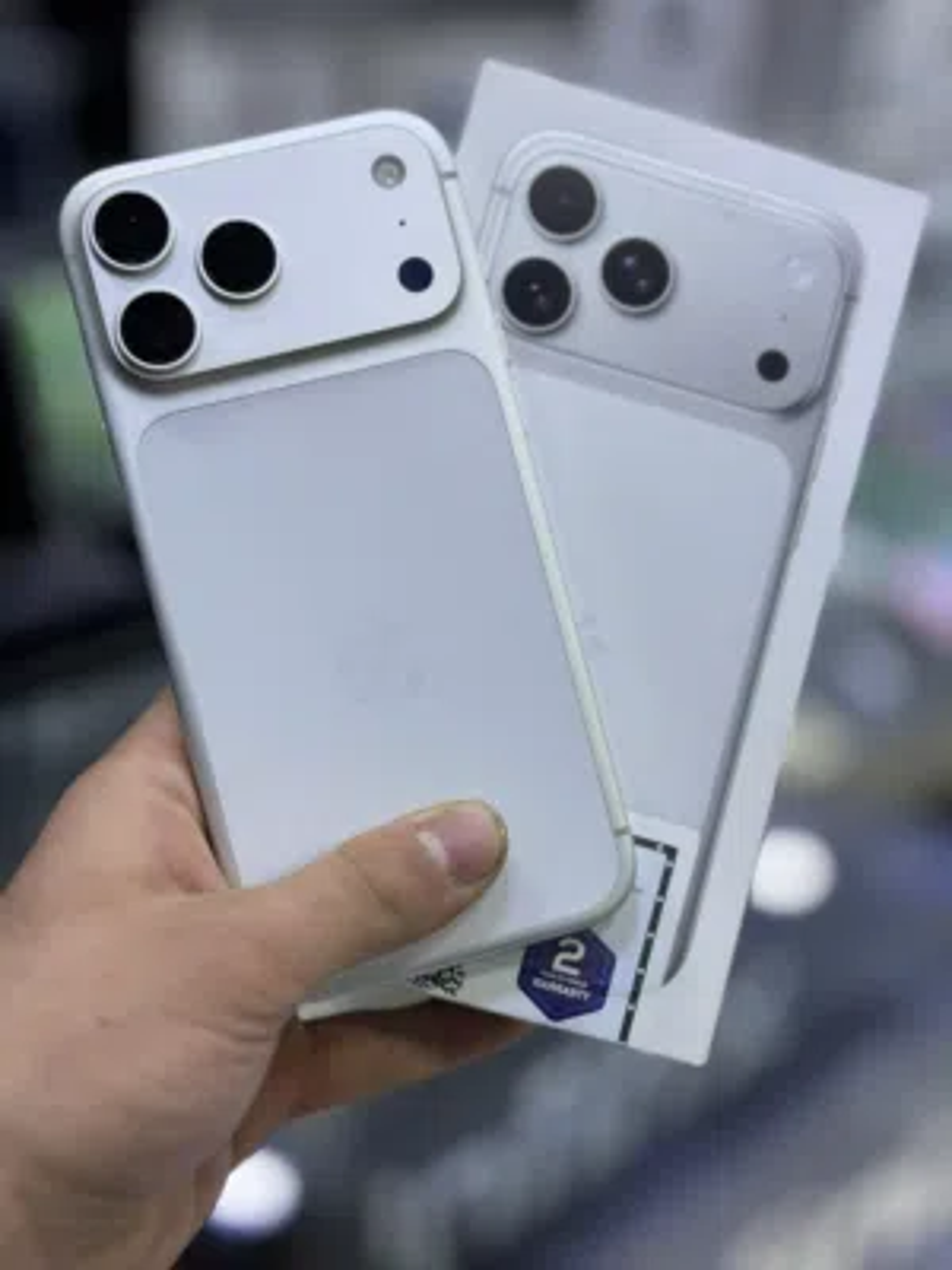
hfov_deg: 30.3
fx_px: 1760
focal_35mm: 48
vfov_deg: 39.7
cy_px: 635
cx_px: 476
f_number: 1.78
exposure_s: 1/136
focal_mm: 6.86
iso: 64
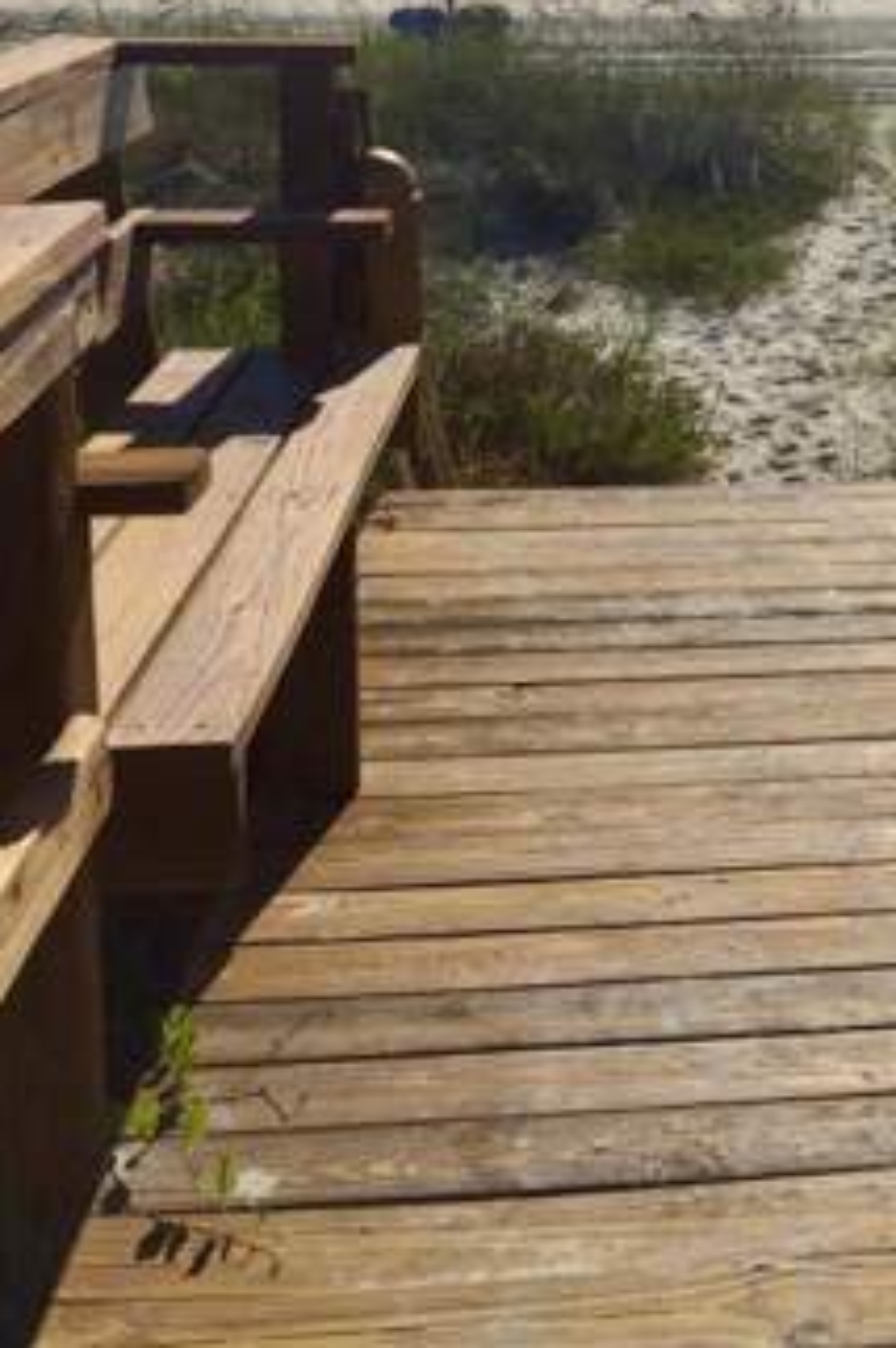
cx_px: 929
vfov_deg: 32.3
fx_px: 2245
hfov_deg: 21.6
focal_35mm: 60
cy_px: 214
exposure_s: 1/8264
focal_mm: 4.15
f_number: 2.2
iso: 32
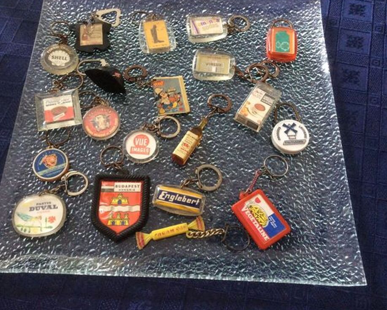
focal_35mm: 34
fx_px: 390
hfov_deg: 52.8
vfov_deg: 43.4
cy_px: 153
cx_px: 177
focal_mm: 3.3
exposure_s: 1/25
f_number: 2.4
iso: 200
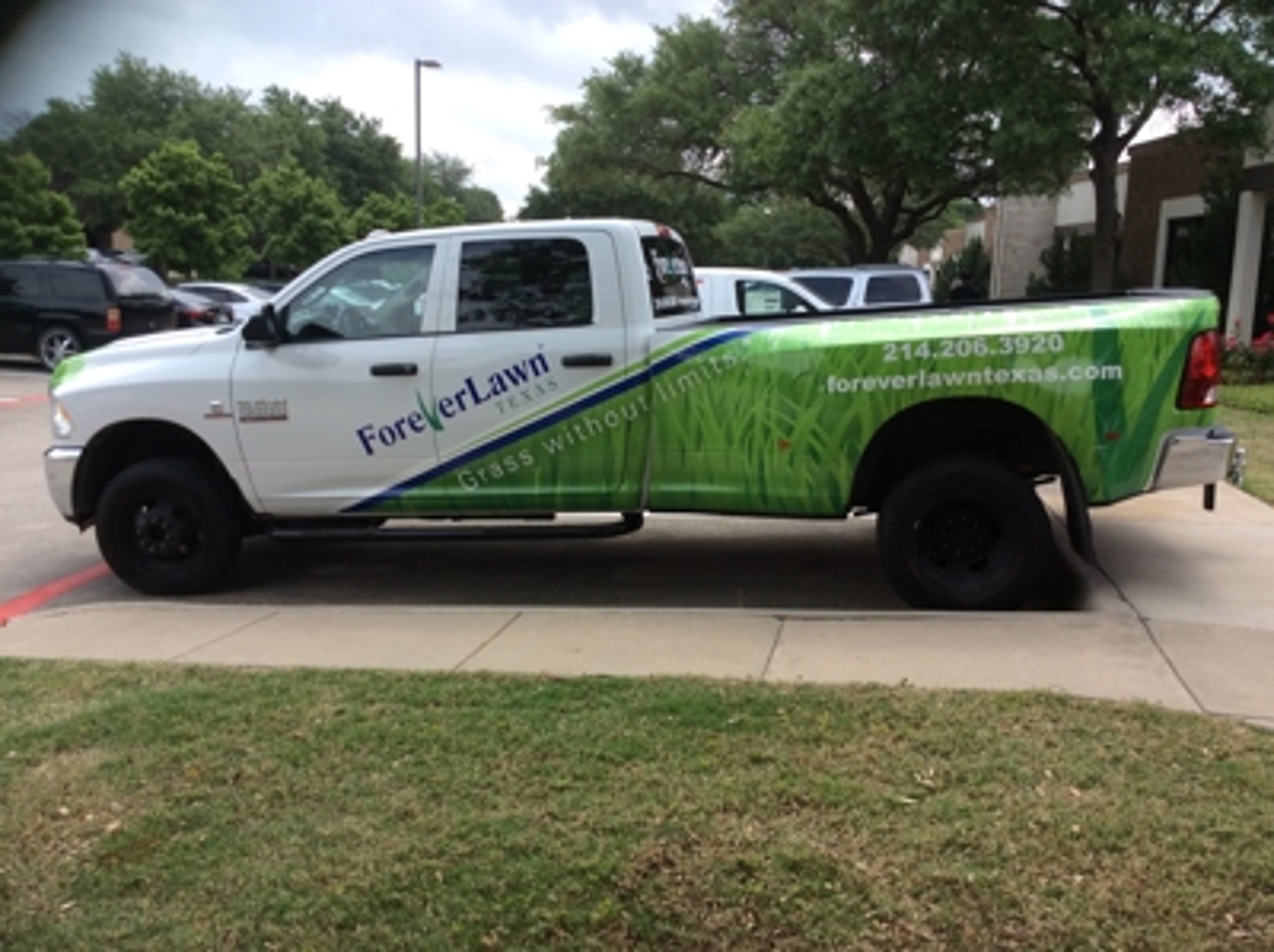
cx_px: 637
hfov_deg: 56.9
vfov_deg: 44.1
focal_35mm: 32
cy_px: 476
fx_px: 1176
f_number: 2.4
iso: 32
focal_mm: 3.3
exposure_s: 1/629
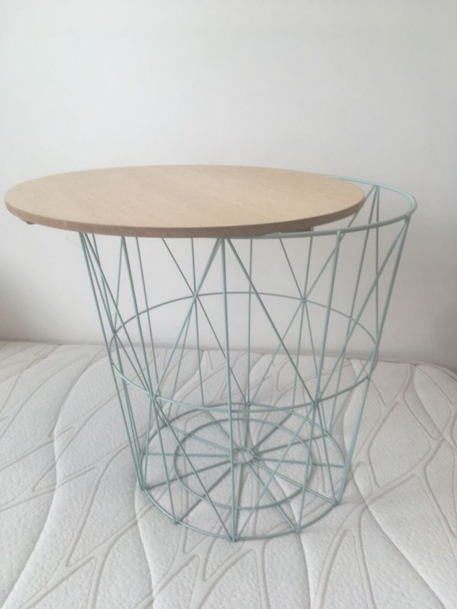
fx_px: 510
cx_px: 228
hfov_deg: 48.2
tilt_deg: -21.4
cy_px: 304
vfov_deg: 61.7
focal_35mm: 29
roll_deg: -0.7
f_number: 2.2
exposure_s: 1/100
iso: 40
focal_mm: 4.15
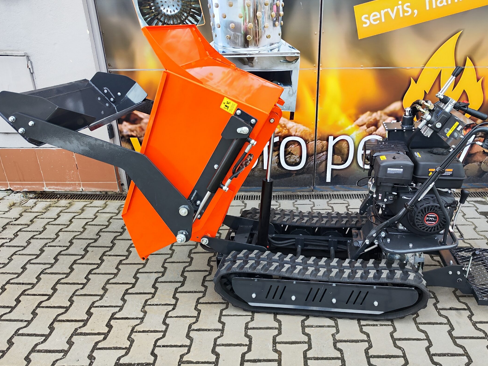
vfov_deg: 49.7
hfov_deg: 63.3
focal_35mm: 28
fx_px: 395
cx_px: 269
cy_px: 196
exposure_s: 1/142
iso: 50
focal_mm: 7.01
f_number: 1.69
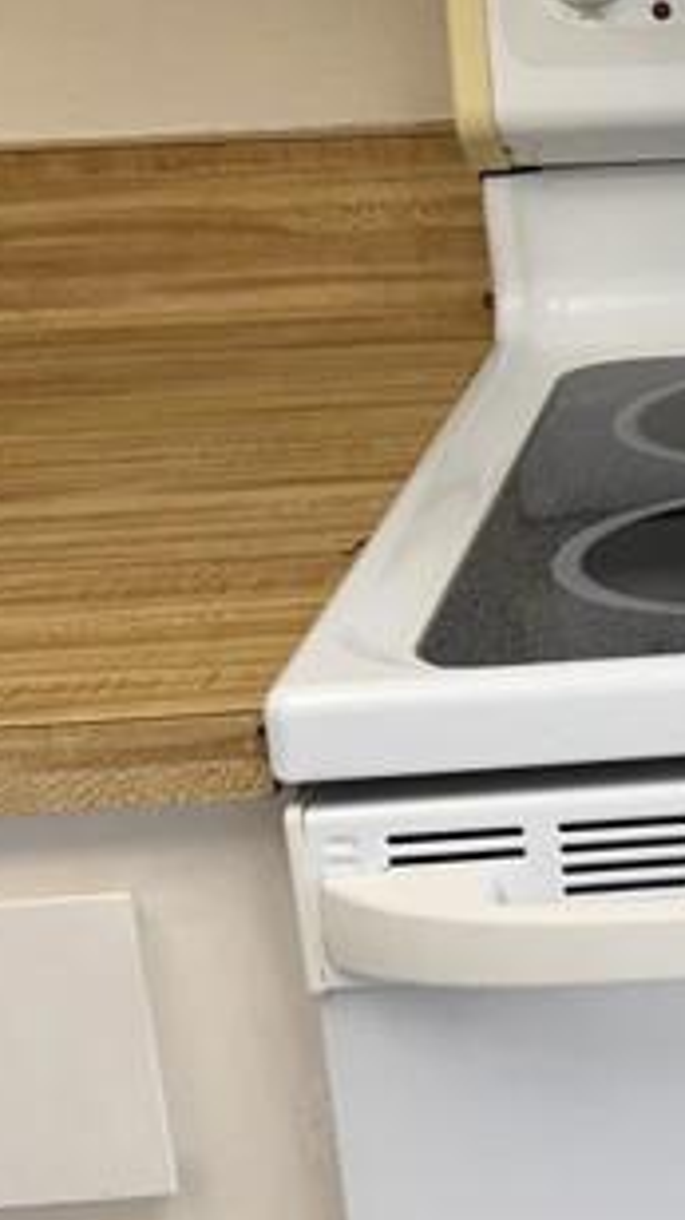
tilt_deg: -16.9
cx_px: 1239
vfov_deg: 24.4
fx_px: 2812
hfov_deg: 12.6
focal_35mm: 87
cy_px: 499
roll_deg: +1.5
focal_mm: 6.76
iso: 125
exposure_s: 1/120
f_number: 1.78
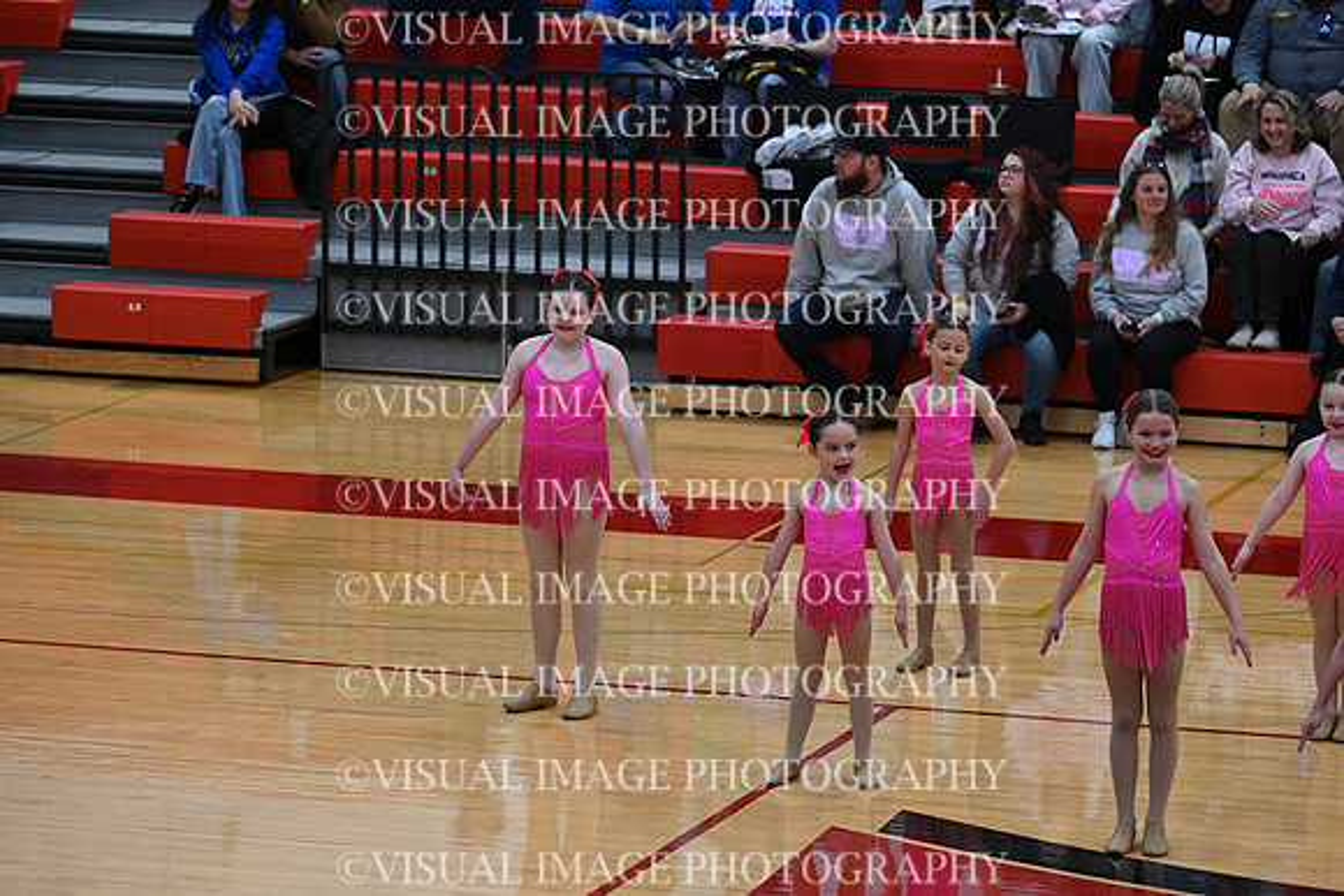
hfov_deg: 11.4
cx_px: 672
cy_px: 448
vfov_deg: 7.6
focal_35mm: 180
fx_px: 6721
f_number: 4
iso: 4000
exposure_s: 1/400
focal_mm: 180
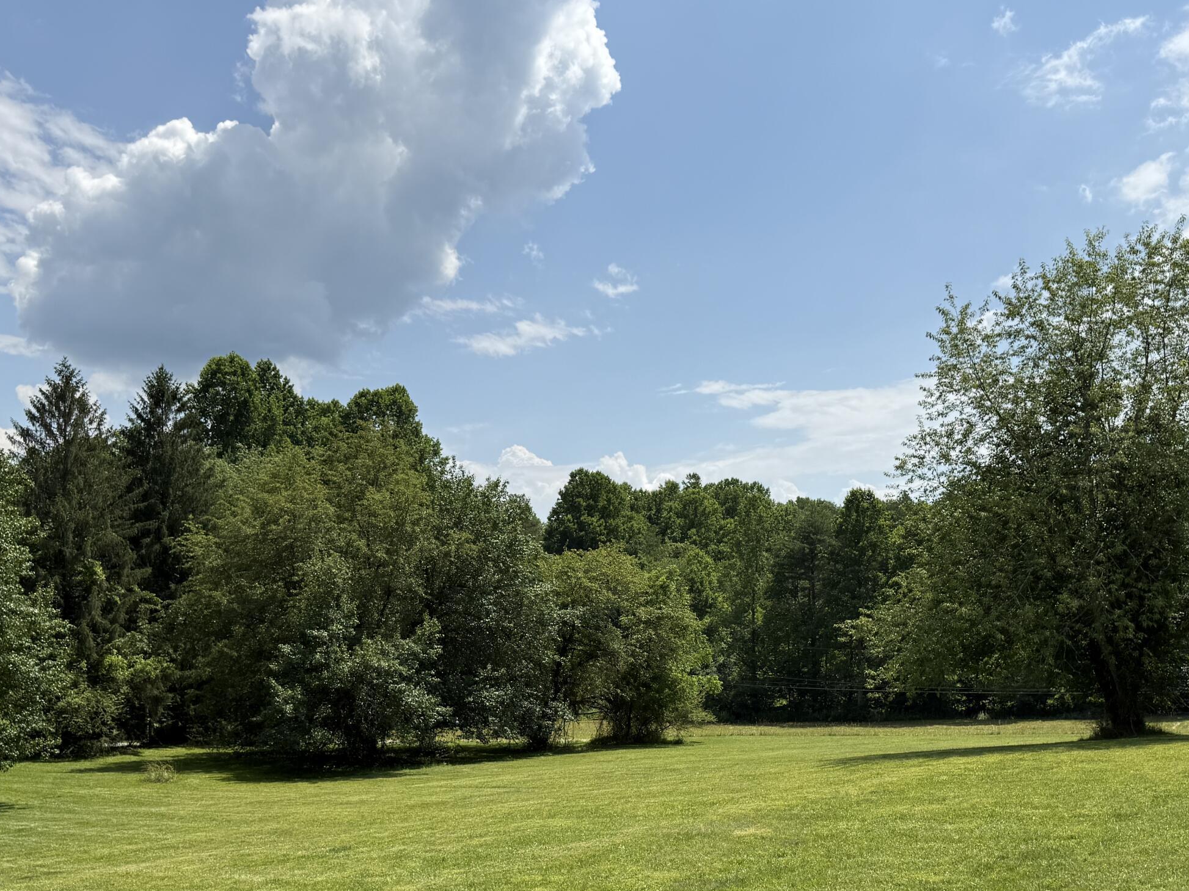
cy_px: 656
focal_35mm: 37
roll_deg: +0.5
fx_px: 1271
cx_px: 657
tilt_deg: +1.0
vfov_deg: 37.8
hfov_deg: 50.1
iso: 80
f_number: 1.78
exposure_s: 1/6173
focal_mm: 6.76
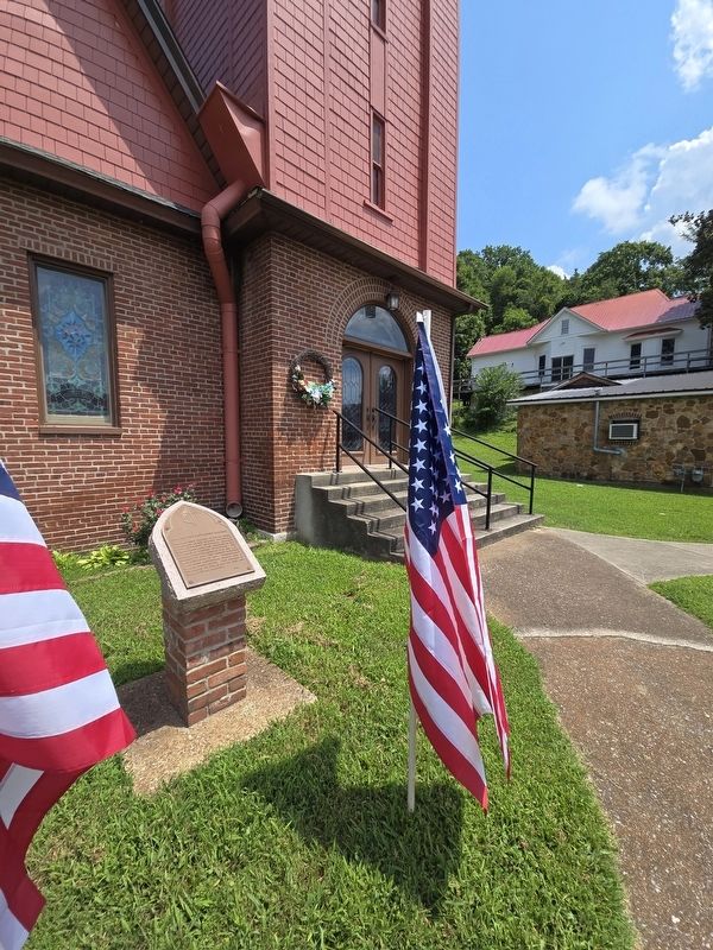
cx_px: 356
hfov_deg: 89.9
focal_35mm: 13
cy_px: 475
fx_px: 357
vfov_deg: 106.2
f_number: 2.2
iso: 50
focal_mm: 2.2
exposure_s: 1/2032
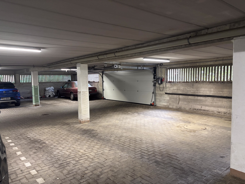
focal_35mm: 26
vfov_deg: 53.1
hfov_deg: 67.3
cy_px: 92
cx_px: 122
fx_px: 184
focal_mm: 5.96
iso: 400
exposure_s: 1/60
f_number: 1.6
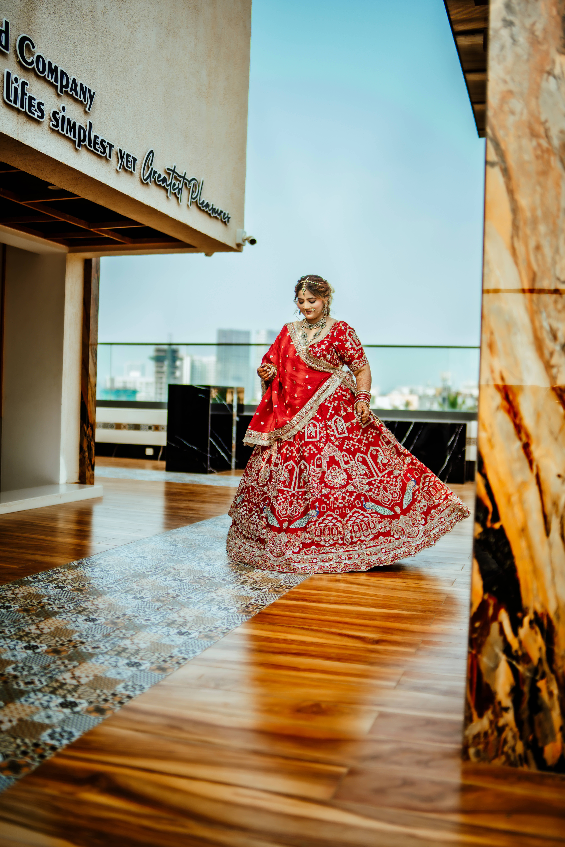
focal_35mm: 35
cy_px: 424
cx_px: 282
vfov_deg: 54.4
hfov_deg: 37.9
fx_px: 824
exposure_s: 1/1250
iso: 64
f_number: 1.4
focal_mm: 35
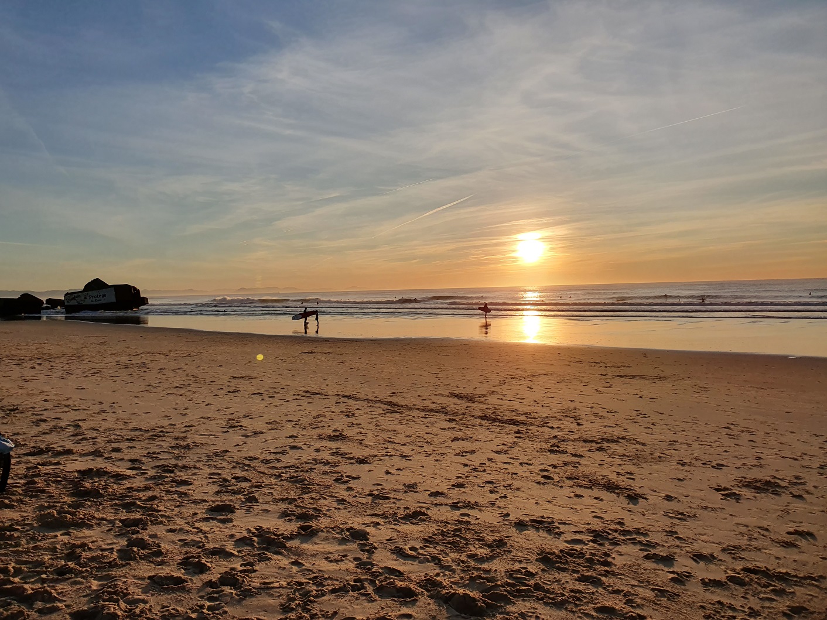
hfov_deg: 67.3
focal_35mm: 26
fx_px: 621
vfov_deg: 53.1
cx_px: 414
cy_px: 310
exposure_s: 1/4320
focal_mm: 4.32
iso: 50
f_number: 2.4
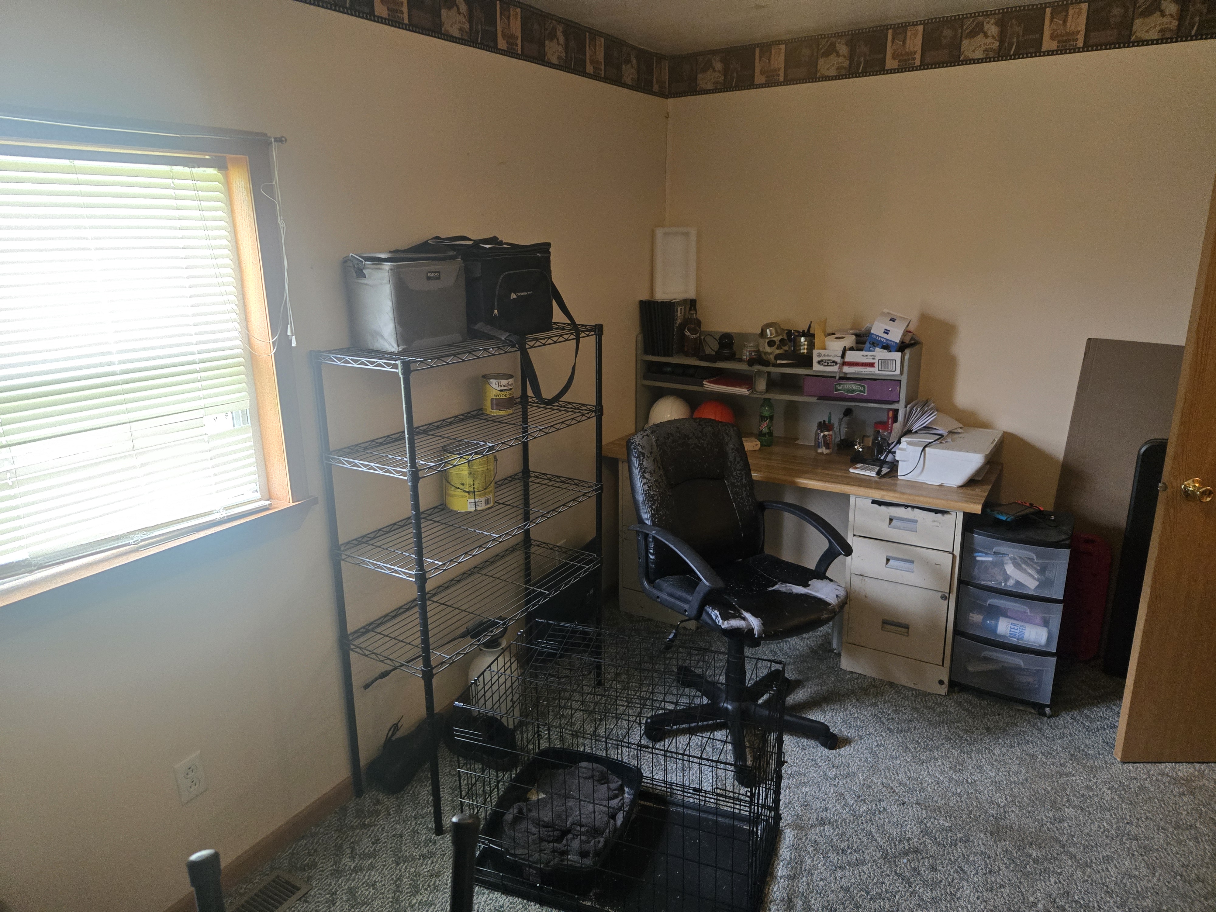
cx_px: 608
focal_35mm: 23
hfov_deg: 73.9
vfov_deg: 58.9
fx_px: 808
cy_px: 456
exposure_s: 1/120
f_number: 1.8
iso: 640
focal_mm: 5.4
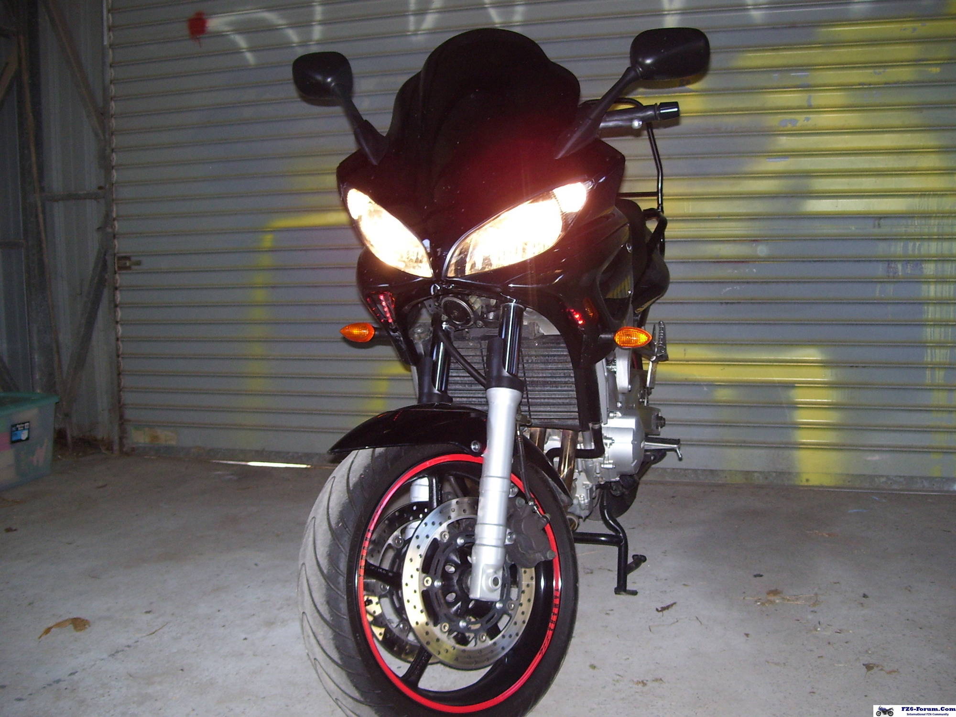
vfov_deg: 39.7
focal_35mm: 36
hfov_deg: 51.4
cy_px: 358
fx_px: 994
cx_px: 478
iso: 125
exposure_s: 1/60
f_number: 2.7
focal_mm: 6
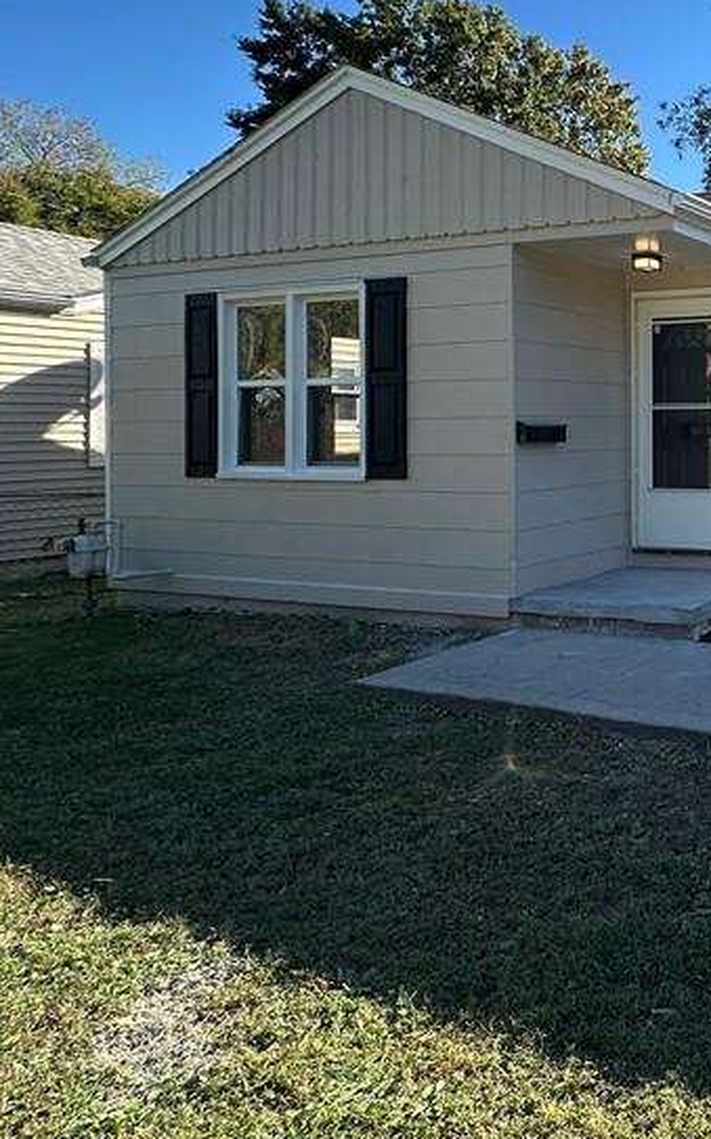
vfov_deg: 65.4
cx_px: 956
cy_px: 417
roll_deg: +0.4
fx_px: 869
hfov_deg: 32.0
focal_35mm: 28
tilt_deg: -0.1
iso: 50
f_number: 2.2
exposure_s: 1/744
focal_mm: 2.22
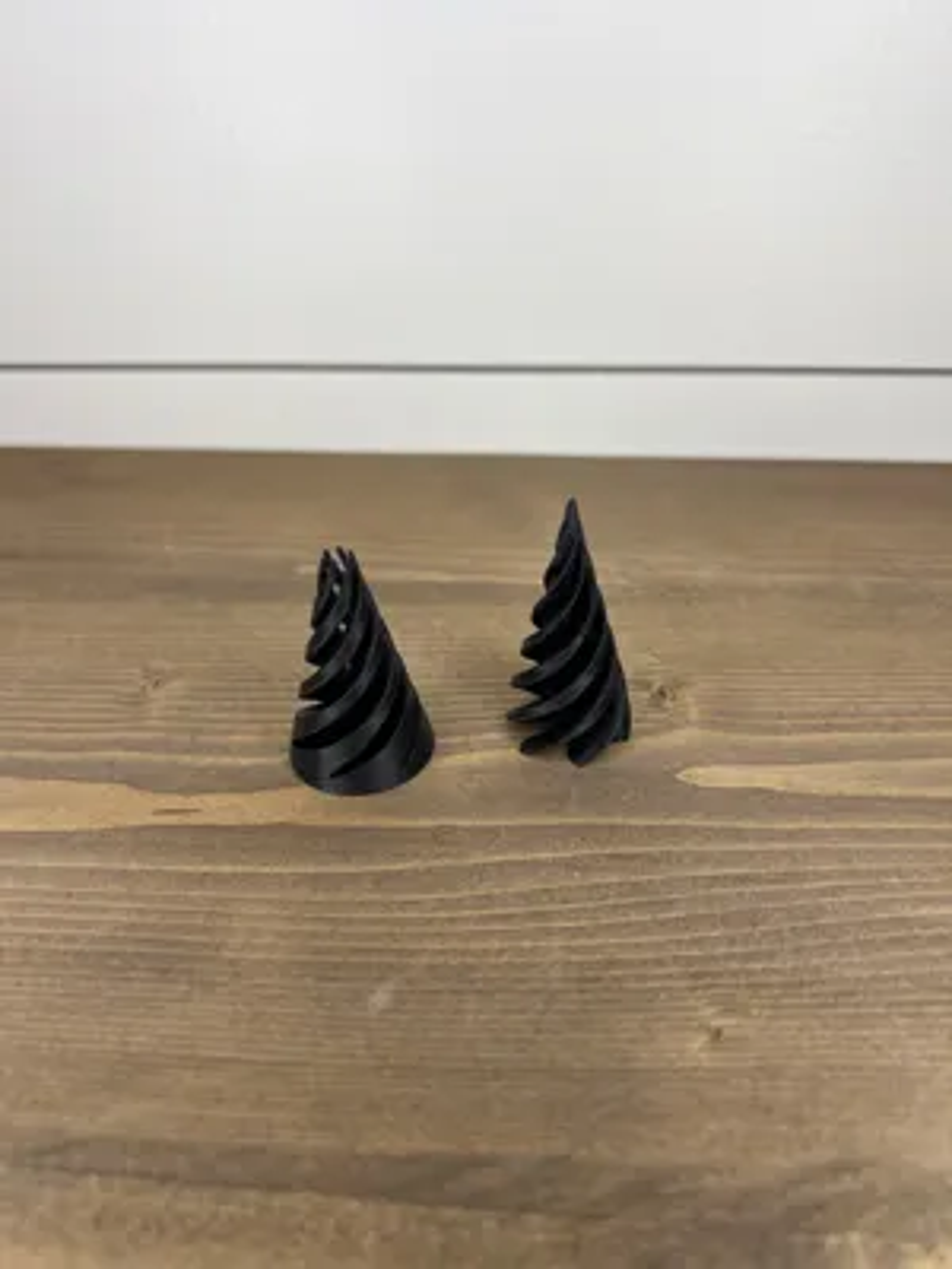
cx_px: 476
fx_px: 953
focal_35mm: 26
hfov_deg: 53.1
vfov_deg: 67.3
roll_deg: +2.6
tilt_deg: -35.8
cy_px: 634
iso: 40
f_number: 1.5
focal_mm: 5.7
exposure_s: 1/120
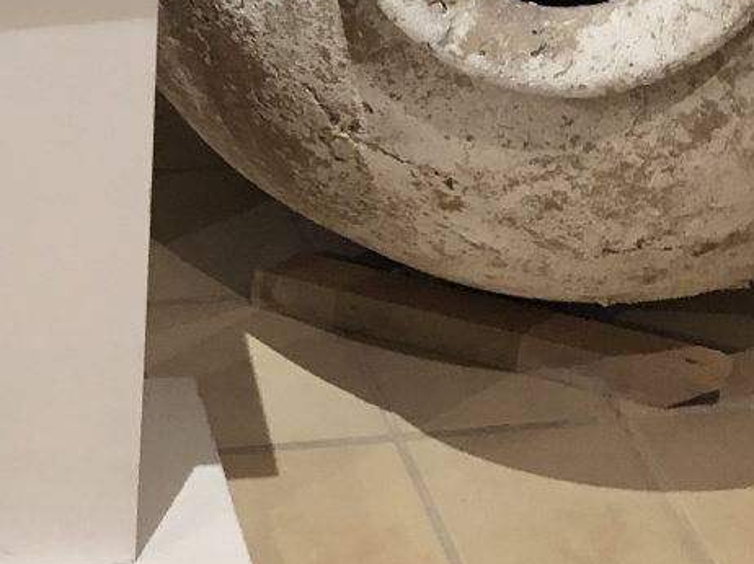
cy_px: -238
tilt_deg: -24.5
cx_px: -104
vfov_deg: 14.4
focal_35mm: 97
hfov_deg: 19.3
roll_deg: -0.1
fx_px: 2112
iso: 100
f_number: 1.8
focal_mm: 3.99
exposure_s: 1/13
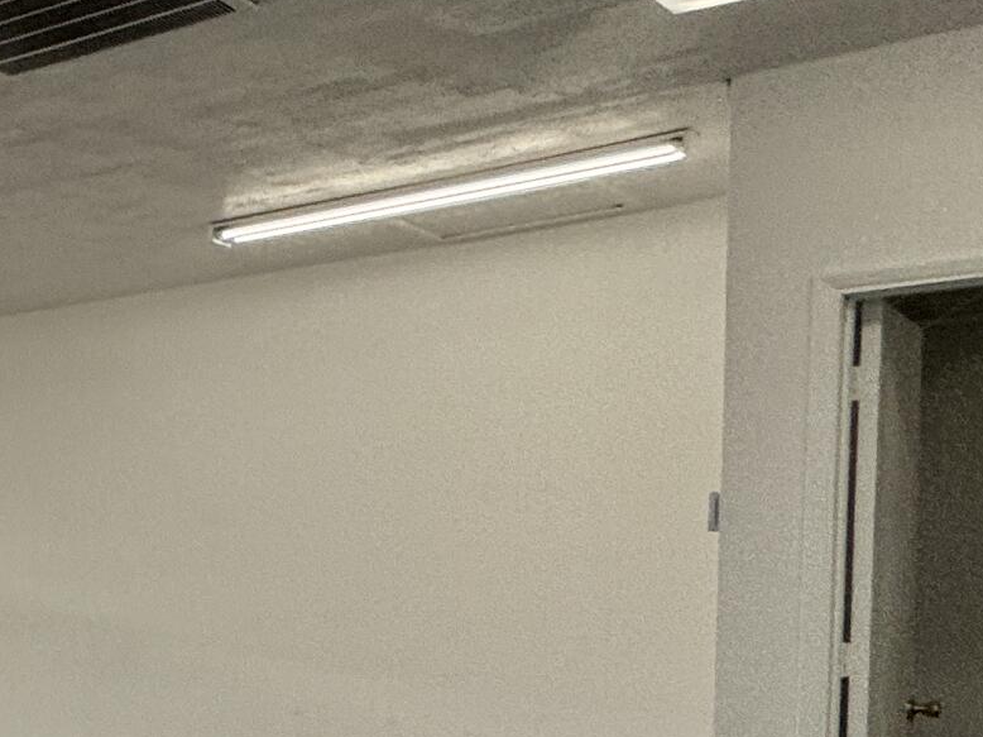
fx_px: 1533
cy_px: 679
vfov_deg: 26.0
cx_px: -905
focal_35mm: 54
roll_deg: +0.8
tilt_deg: -3.0
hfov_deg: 20.4
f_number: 2.2
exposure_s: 1/265
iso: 40
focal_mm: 2.22
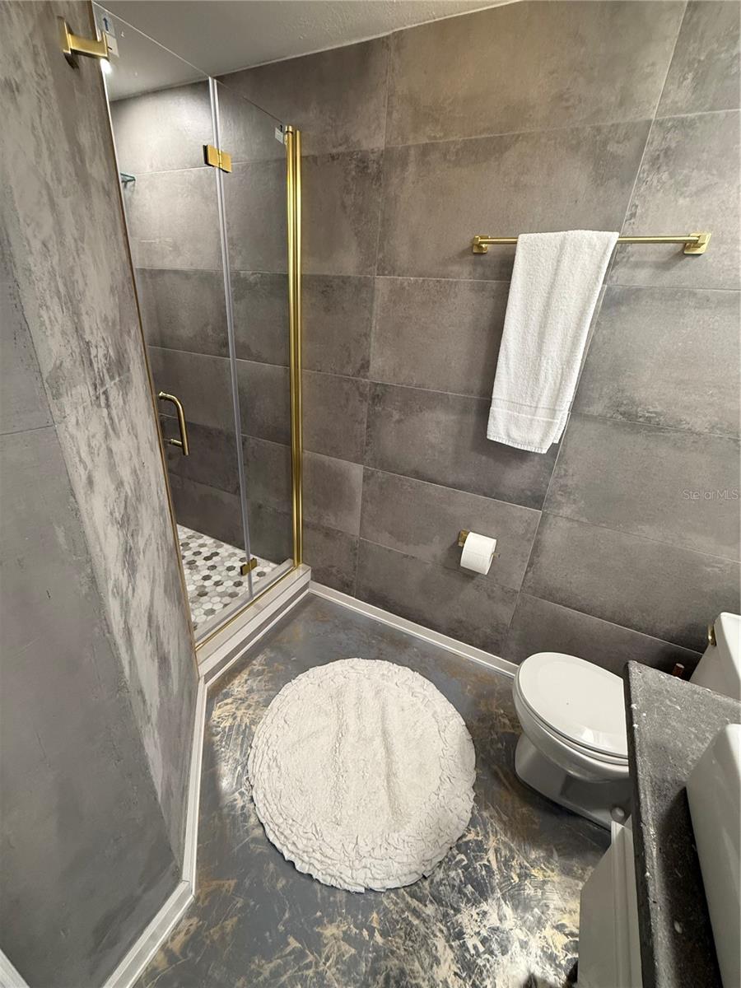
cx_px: 370
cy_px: 494
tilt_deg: -23.6
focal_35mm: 14
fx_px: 400
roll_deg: -4.7
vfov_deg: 102.1
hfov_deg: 85.7
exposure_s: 1/120
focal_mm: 2.22
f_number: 2.2
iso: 250
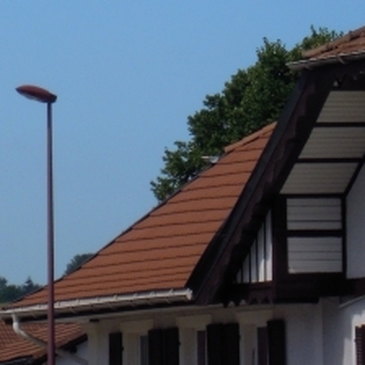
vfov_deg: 4.0
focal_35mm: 441
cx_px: 0
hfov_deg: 4.0
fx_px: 5261
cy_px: -104
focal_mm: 25
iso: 100
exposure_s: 1/500
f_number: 6.6
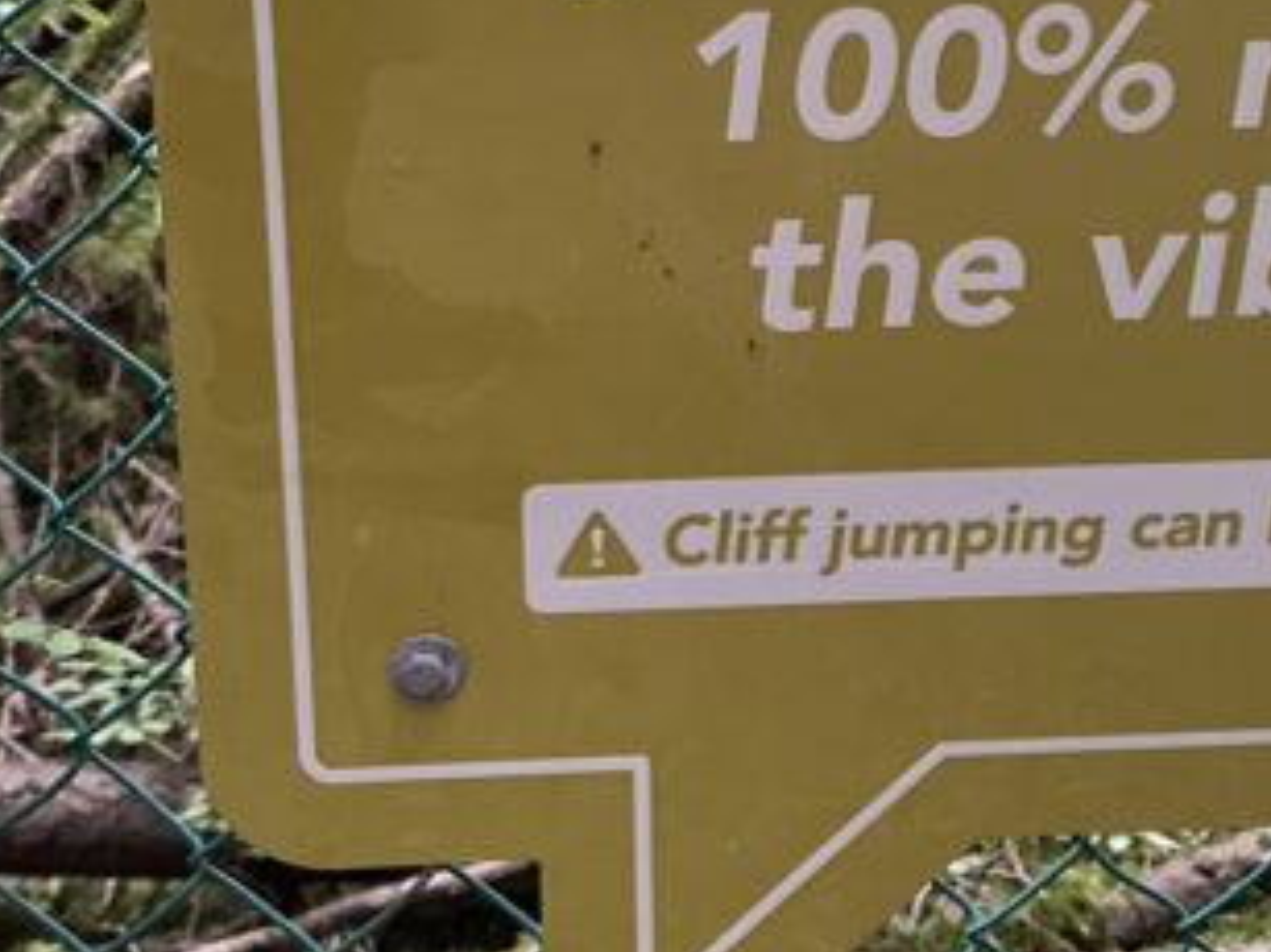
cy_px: 108
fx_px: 2936
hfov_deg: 24.1
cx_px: 981
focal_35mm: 80
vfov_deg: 18.1
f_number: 1.78
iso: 320
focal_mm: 6.86
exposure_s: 1/60
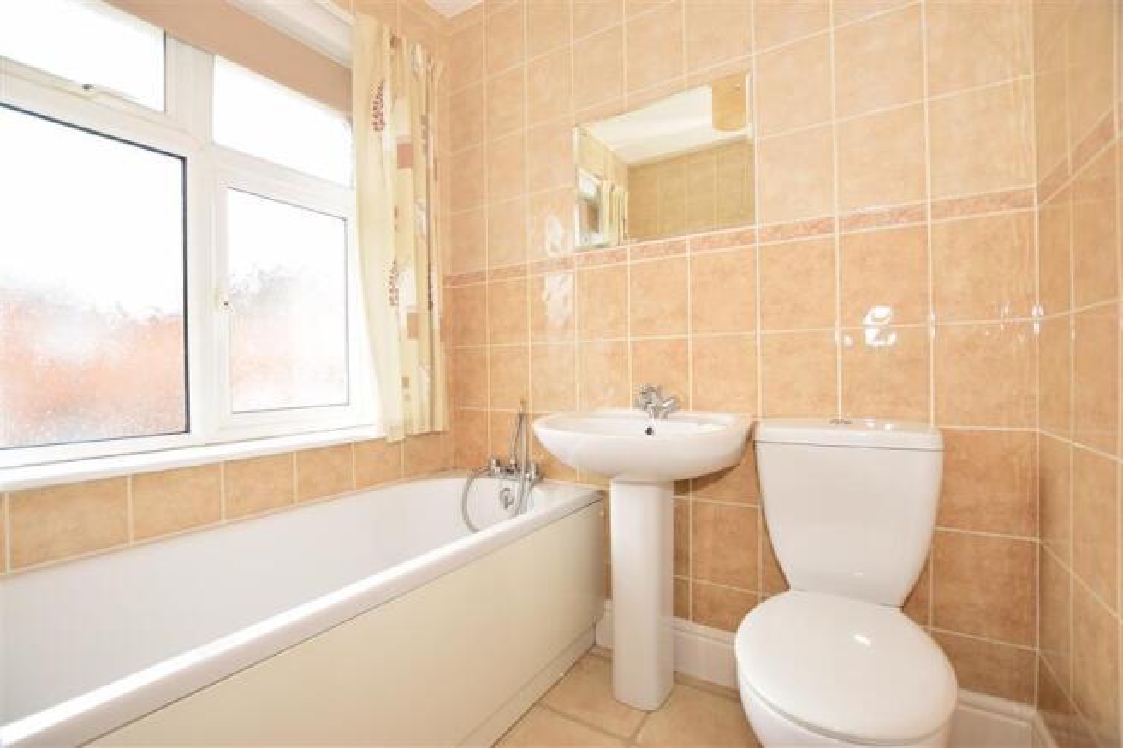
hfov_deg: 100.4
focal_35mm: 15
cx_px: 562
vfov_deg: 77.3
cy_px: 374
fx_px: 468
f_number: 5
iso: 200
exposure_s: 1/20
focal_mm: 10
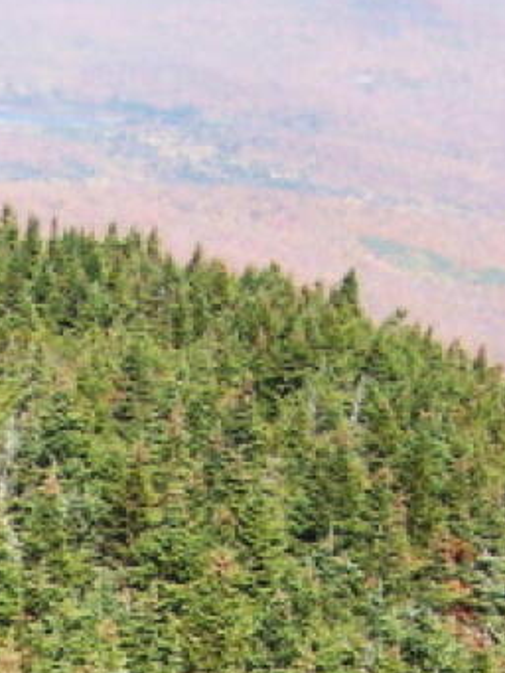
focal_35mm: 152
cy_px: 1114
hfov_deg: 9.4
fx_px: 2955
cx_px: -316
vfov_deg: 12.2
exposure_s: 1/800
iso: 80
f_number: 2.8
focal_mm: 6.3
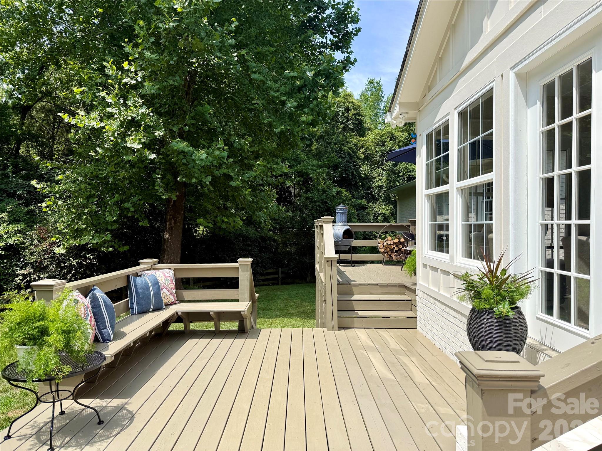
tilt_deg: -0.3
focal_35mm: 24
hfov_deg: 71.6
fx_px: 417
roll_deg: -1.1
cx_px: 301
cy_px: 226
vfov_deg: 56.8
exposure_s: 1/3584
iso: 80
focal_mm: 6.76
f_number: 1.78
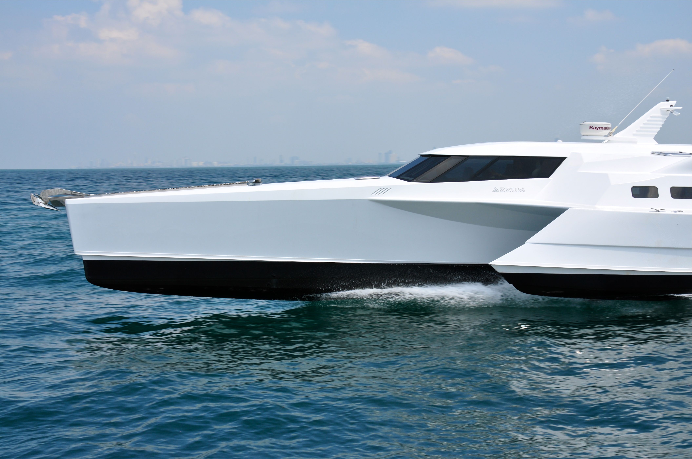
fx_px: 1008
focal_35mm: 52
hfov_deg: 37.9
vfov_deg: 25.7
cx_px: 346
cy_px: 230
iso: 200
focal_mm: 35
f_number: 10
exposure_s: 1/400
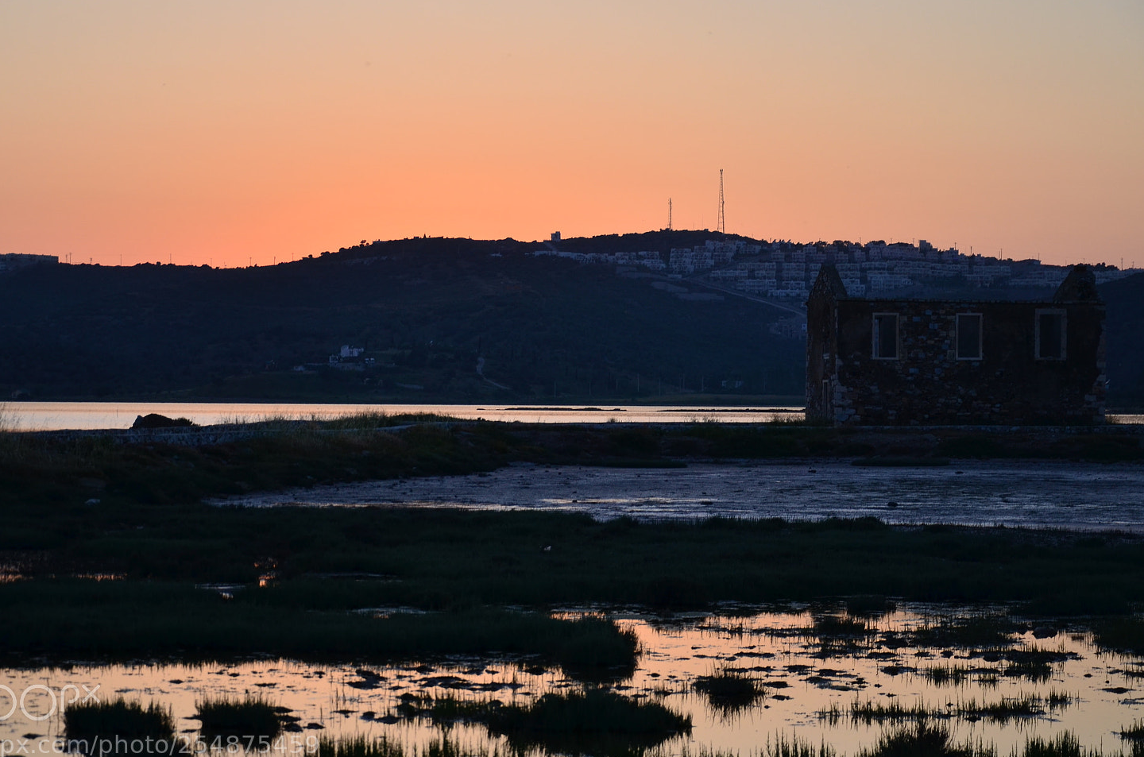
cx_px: 539
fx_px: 3487
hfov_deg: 18.6
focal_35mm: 110
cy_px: 386
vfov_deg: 12.4
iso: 200
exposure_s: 1/320
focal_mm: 66
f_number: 5.3
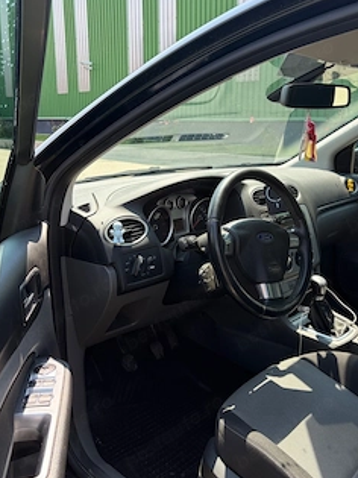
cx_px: 211
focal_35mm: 33
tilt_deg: -11.8
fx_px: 455
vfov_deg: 55.3
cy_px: 215
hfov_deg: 42.8
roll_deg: -0.4
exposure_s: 1/687
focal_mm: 5.96
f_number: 1.6
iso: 50
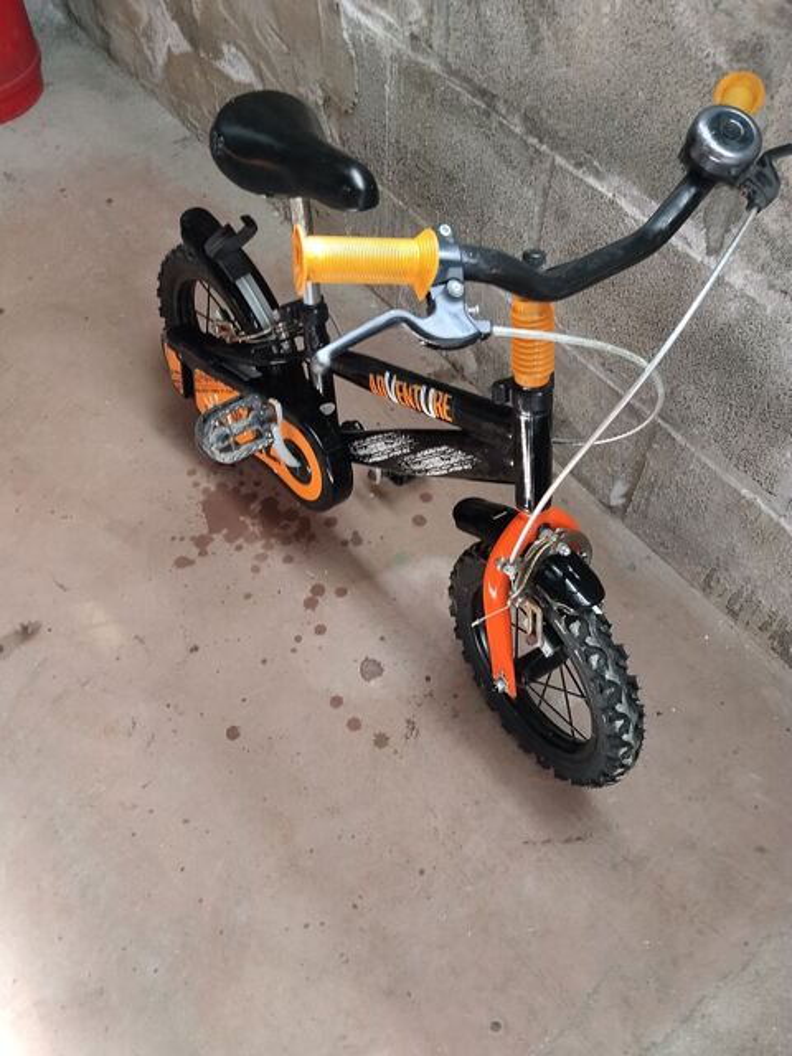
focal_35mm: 29
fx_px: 885
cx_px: 396
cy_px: 528
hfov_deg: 48.2
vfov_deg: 61.7
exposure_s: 1/33.3
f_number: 1.8
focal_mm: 4.22
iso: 125
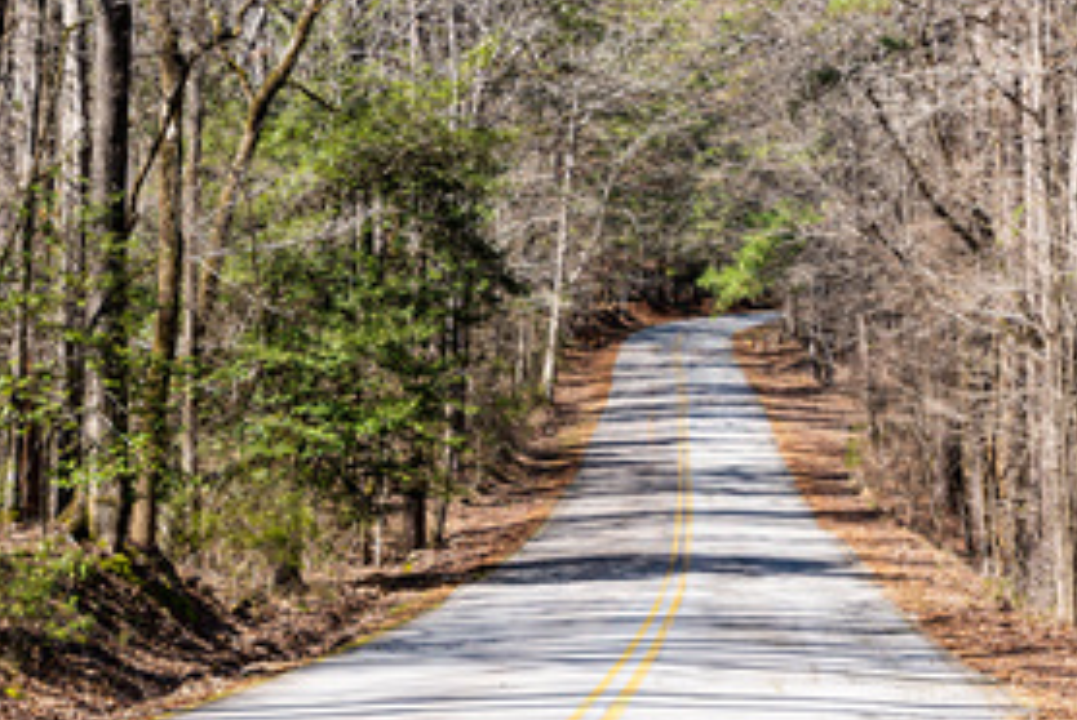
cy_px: 414
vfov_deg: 10.0
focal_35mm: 138
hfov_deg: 14.8
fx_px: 4133
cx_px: 387
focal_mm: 64
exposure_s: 1/320
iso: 200
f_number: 7.1
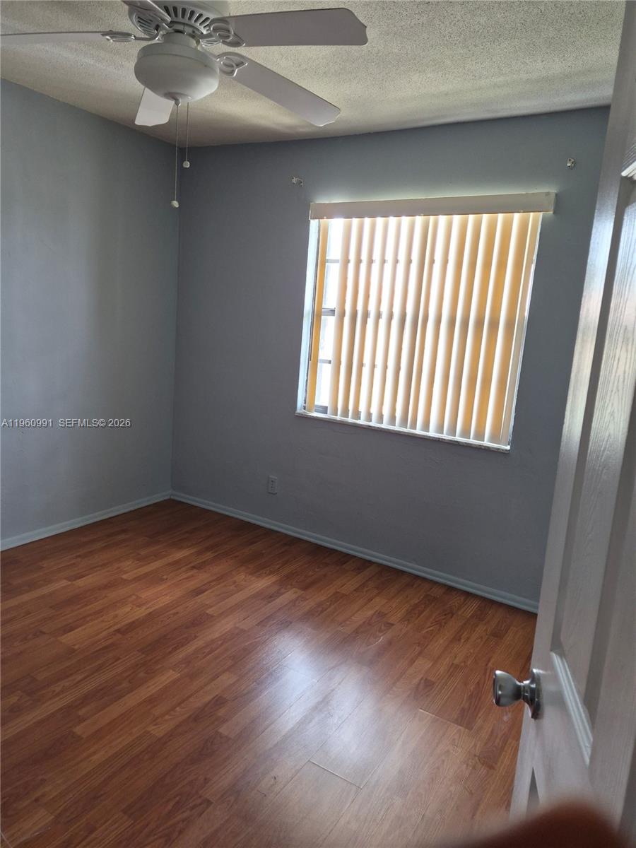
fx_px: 563
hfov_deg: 58.9
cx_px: 318
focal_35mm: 23
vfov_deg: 73.9
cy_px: 424
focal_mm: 5.4
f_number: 1.8
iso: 250
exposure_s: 1/120
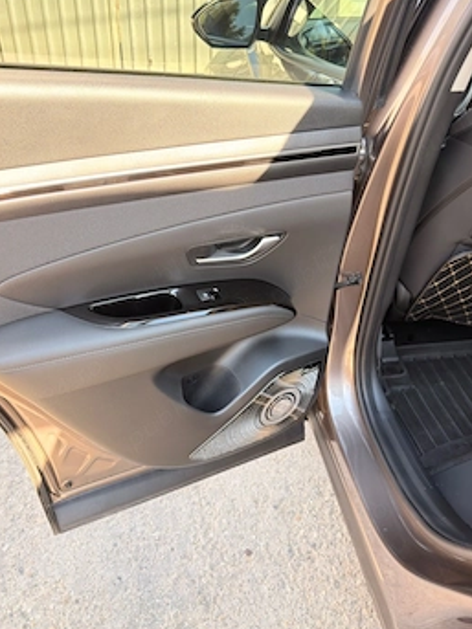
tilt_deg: -32.4
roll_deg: -0.9
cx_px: 222
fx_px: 509
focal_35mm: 28
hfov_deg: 49.7
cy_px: 282
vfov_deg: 63.3
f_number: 1.78
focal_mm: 6.76
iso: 200
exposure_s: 1/223
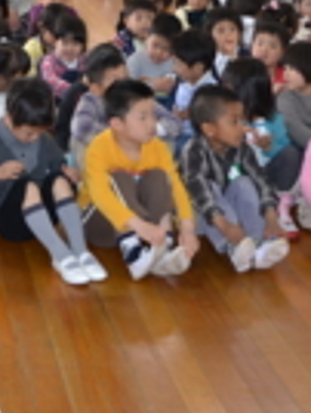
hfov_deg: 17.2
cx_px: 92
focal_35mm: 86
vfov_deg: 22.0
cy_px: 17
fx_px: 1027
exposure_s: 1/60
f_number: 3.8
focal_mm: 20
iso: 400
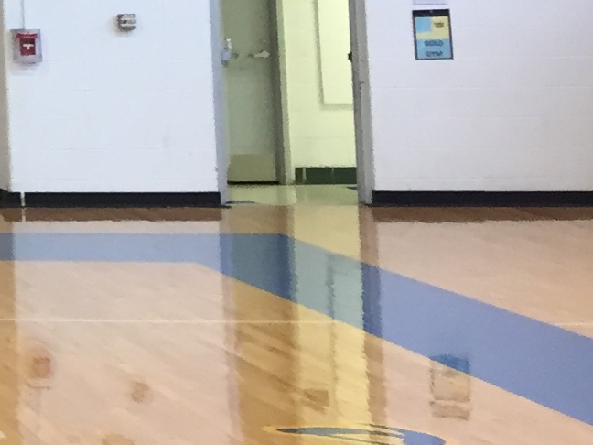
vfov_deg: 9.8
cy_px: -226
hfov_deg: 11.4
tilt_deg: +2.9
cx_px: -801
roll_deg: +1.5
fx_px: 2501
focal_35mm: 146
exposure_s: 1/30
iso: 64
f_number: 2.2
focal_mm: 4.15
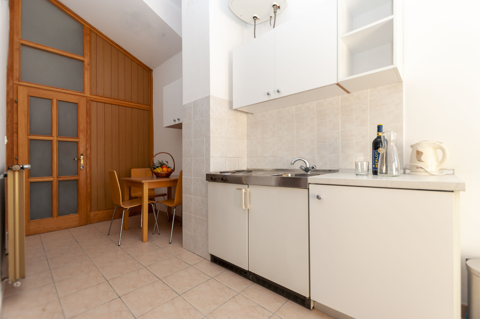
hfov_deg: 100.5
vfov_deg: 77.2
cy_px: 160
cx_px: 240
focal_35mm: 15
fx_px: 200
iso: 250
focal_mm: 10
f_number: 4.5
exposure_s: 1/60
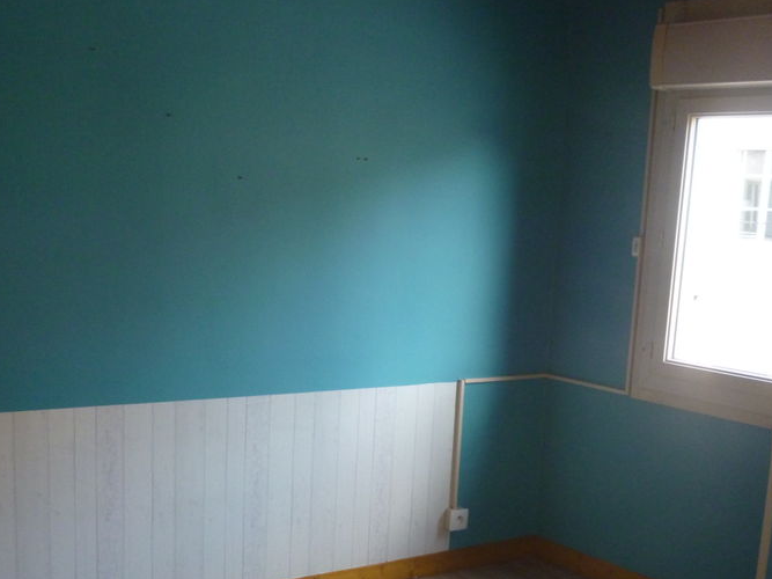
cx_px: 383
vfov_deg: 34.1
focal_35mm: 42
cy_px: 367
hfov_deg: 44.8
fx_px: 937
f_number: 3.1
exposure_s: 1/60
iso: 320
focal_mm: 5
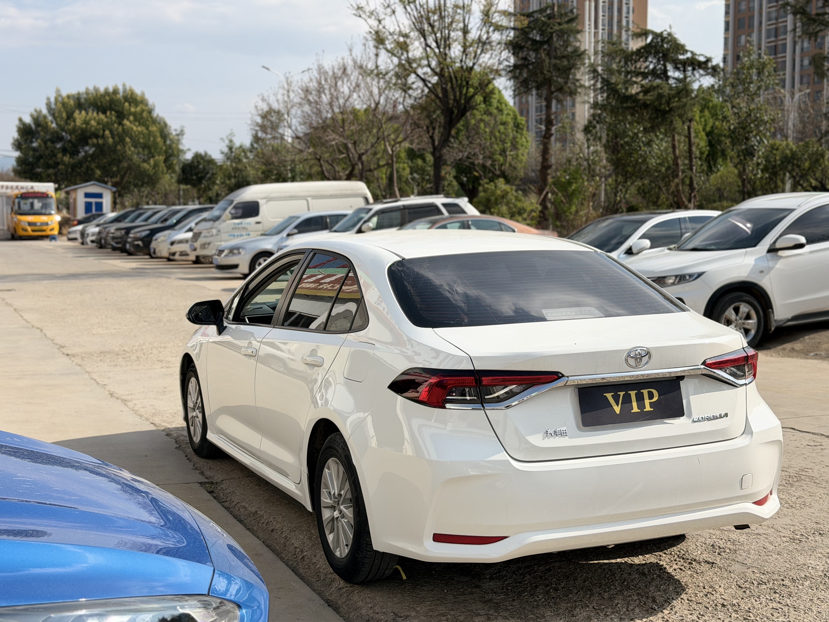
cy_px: 311
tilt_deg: -6.5
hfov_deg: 39.7
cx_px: 414
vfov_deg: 30.3
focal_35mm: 48
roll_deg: +0.0
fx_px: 1150
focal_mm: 6.76
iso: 80
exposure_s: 1/7143
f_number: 1.78
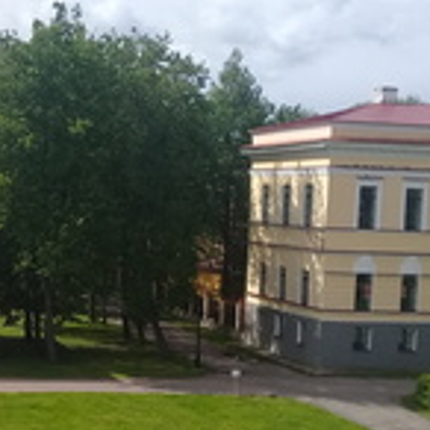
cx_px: 27
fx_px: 1054
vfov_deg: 23.0
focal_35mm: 75
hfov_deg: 22.4
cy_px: 250
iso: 50
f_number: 2.2
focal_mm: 3.3
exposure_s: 1/1613
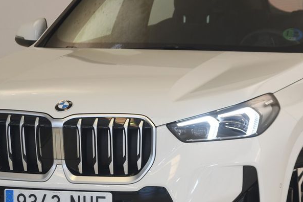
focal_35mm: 249
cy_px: 121
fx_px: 2095
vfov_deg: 5.5
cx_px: 198
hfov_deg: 8.3
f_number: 4.2
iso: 100
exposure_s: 1/8
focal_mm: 82
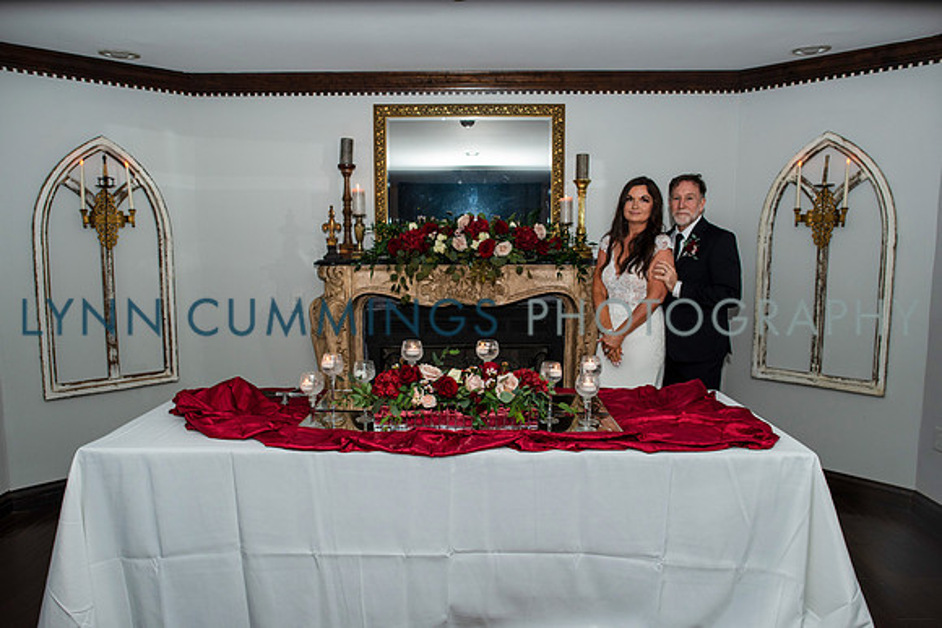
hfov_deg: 73.7
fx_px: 628
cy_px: 314
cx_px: 471
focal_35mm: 24
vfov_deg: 53.2
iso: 500
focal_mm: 24
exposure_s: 1/200
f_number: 4.5
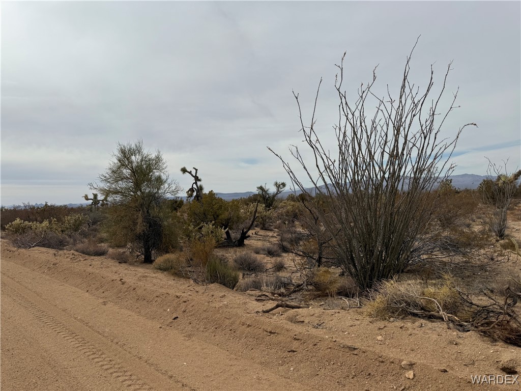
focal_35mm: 24
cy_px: 196
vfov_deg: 56.8
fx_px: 361
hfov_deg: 71.6
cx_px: 260
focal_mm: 6.76
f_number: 1.78
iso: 80
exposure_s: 1/11905
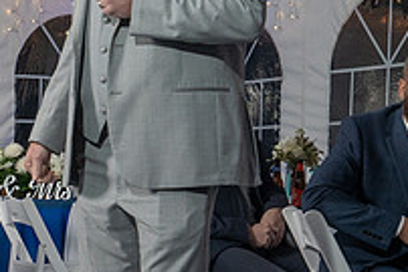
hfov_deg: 17.4
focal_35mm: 115
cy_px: 180
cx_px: 6
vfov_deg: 11.9
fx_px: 1304
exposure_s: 1/250
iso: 2000
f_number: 5.6
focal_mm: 35
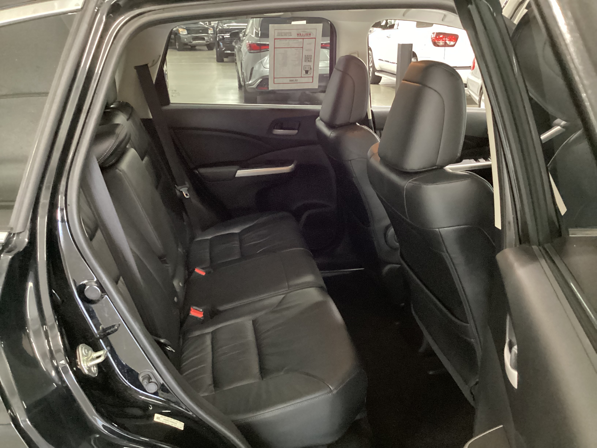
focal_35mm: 31
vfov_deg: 45.4
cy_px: 224
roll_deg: -0.1
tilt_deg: -22.4
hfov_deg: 58.4
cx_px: 298
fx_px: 535
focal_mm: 3.3
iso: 640
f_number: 2.4
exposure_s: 1/17
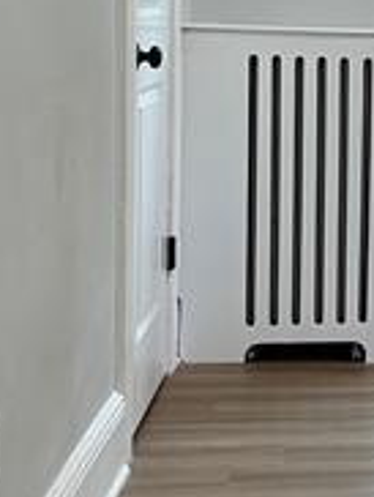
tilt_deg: -4.2
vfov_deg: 19.3
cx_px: 655
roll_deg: -1.6
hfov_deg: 13.3
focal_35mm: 101
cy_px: 115
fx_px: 1452
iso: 100
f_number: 1.78
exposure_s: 1/163
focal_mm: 6.86
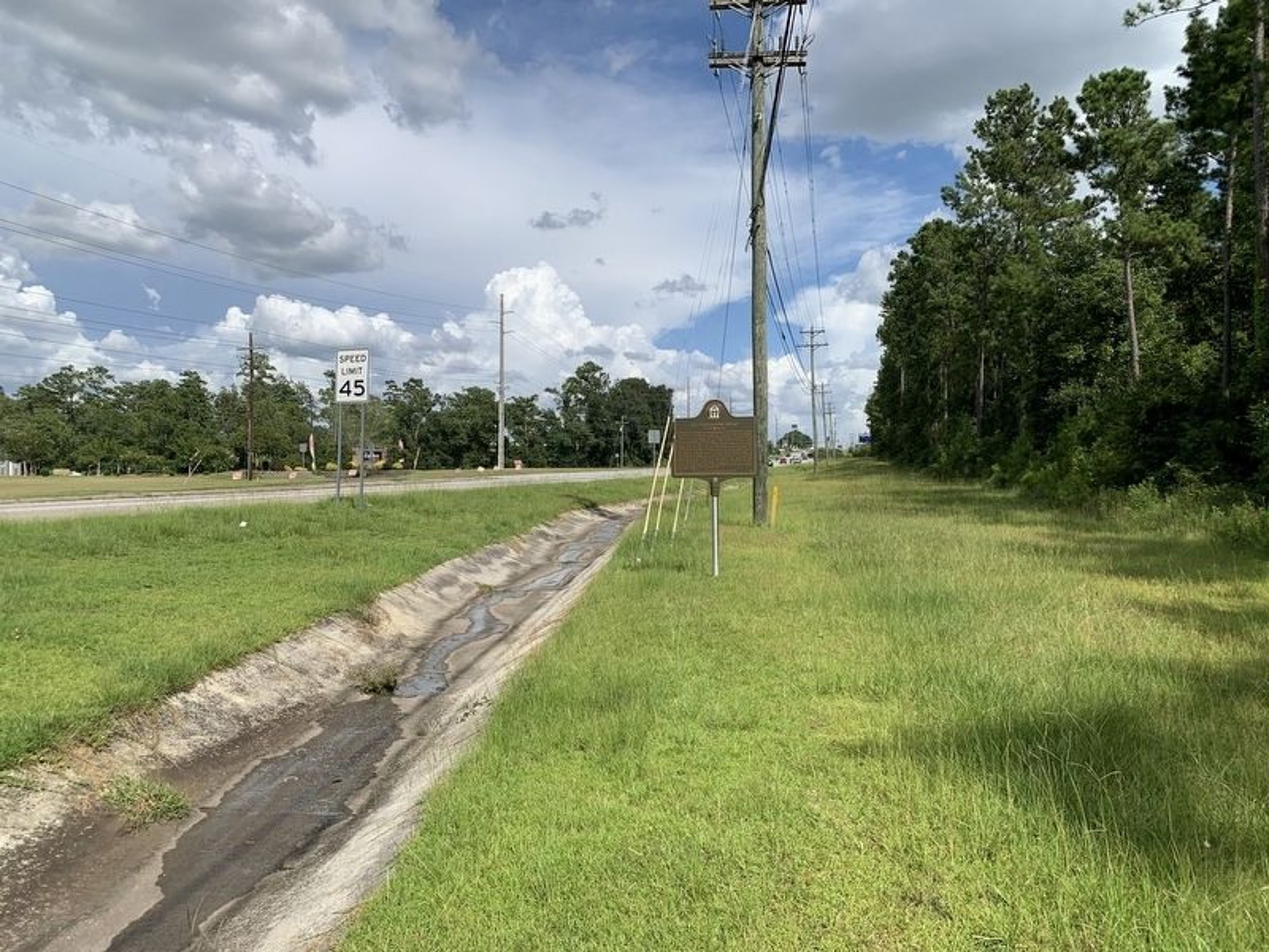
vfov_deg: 53.1
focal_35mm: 26
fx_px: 953
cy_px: 476
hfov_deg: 67.3
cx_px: 634
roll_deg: +1.0
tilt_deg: +0.6
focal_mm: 4.25
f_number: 1.8
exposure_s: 1/3521
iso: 25
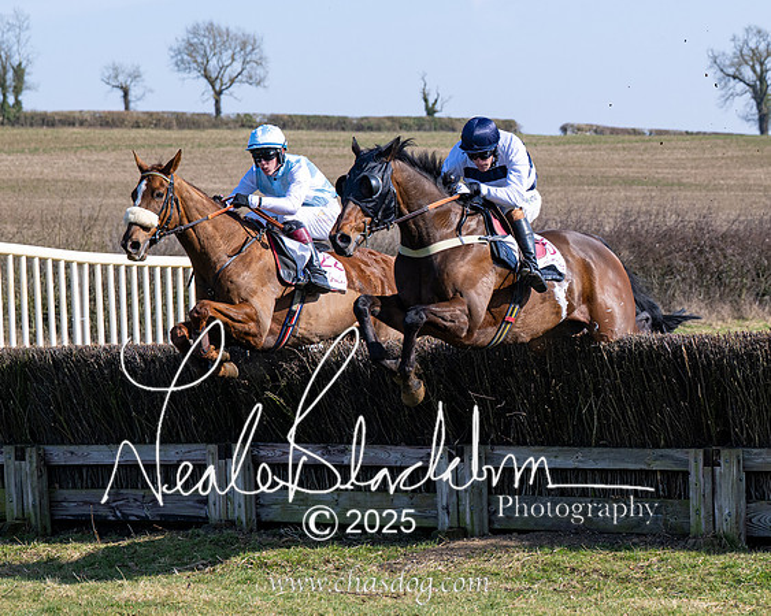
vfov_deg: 10.5
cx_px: 409
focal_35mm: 147
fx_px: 3354
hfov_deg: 13.1
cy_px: 262
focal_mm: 74
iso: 200
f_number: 4
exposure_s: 1/2500
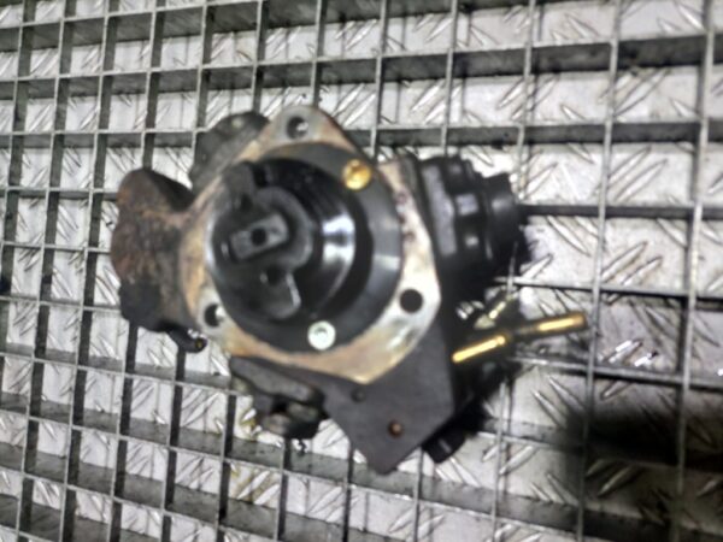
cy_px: 271
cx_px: 362
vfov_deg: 54.9
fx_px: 522
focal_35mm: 25
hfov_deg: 69.4
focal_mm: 5.23
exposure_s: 1/50
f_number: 1.8
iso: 125
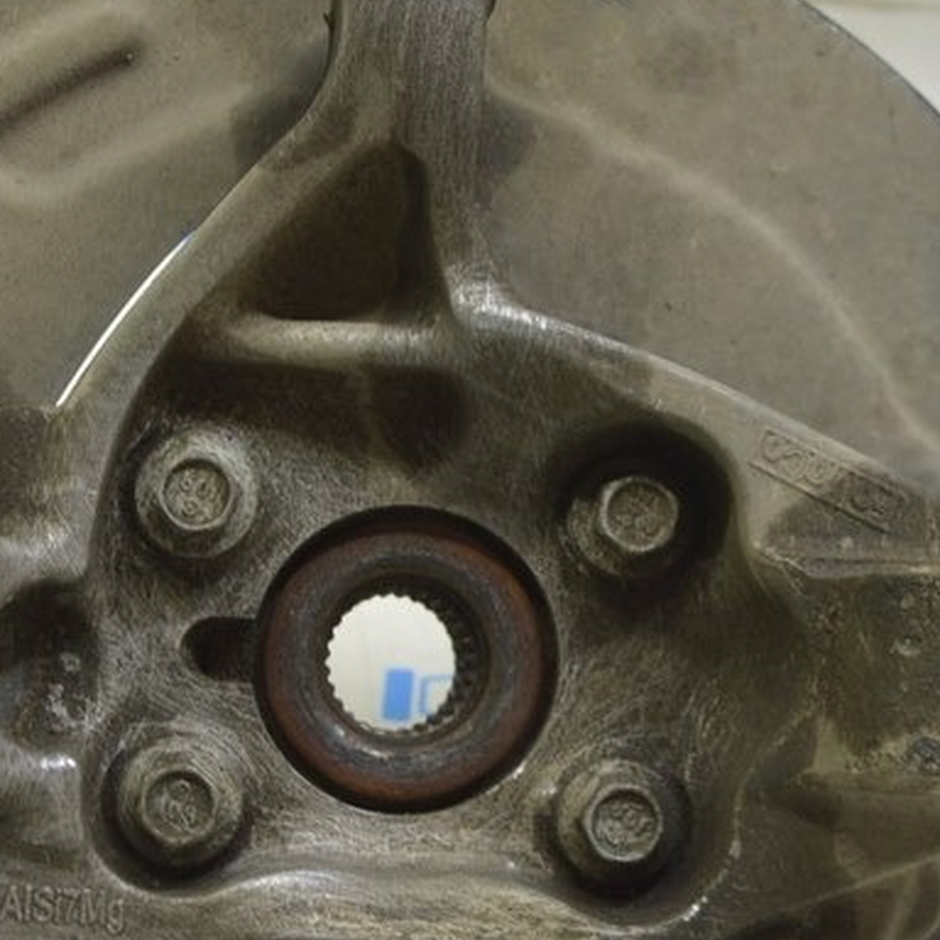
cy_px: 567
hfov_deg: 18.3
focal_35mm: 95
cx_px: 433
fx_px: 2919
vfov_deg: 18.3
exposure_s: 1/20
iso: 400
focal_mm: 28
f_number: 5.6
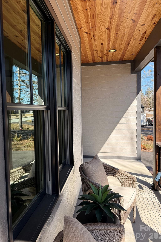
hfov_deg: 51.3
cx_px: 78
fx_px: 168
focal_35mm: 25
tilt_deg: -3.6
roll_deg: +1.3
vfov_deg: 71.5
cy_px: 121
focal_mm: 6.76
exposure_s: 1/1314
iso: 100
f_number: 1.78
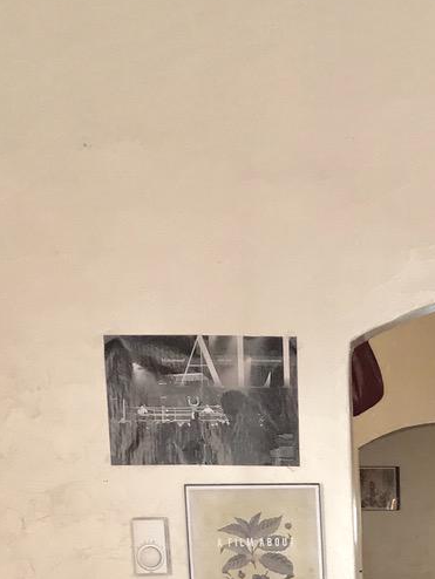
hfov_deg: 16.3
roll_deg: +1.1
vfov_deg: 20.1
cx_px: 523
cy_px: 808
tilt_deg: -9.4
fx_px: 1456
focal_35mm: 87
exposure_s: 1/30
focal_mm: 3.99
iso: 32
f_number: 1.8
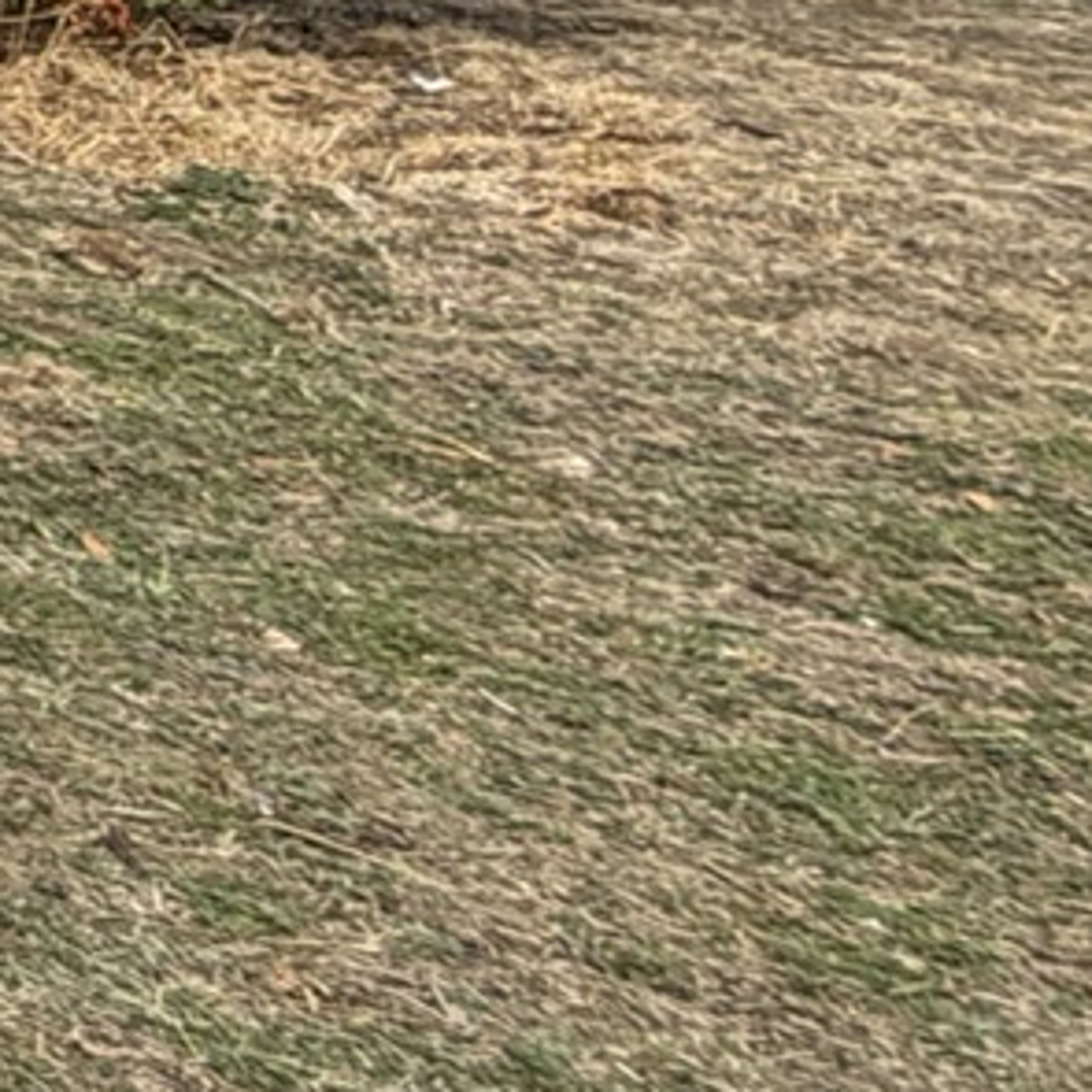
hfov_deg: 9.7
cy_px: -244
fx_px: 3069
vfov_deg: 19.0
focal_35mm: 86
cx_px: -2687
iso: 25
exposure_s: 1/770
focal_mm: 2.22
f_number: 2.2
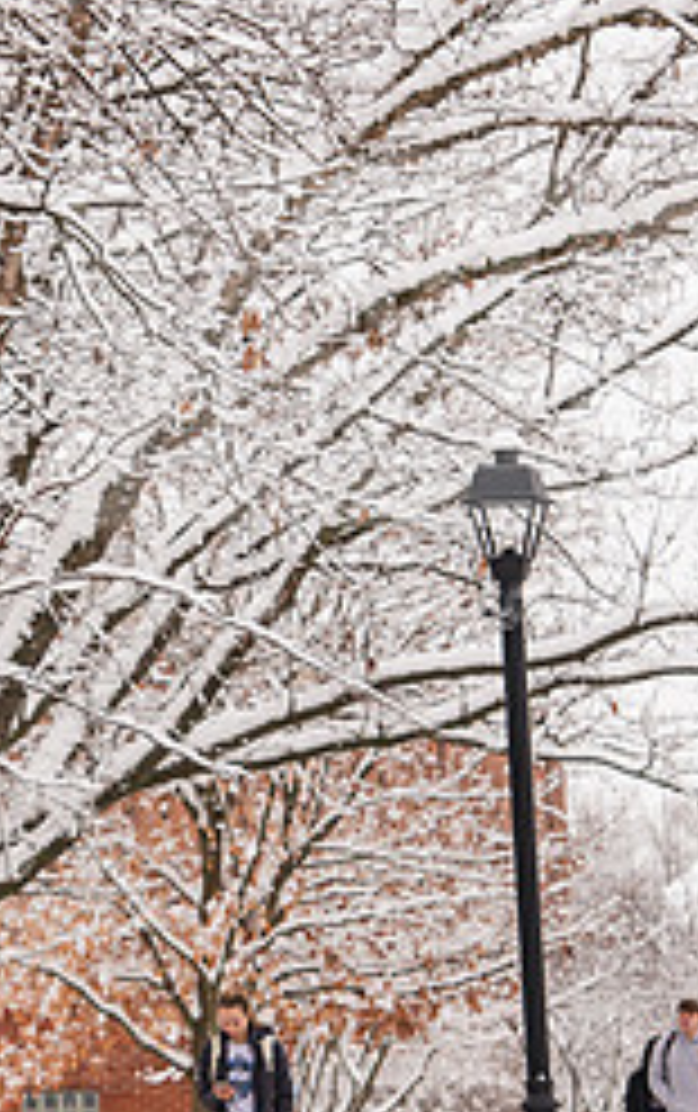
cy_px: 696
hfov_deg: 4.6
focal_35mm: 287
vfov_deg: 7.3
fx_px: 8710
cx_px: -72
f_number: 3.5
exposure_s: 1/500
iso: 160
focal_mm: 120
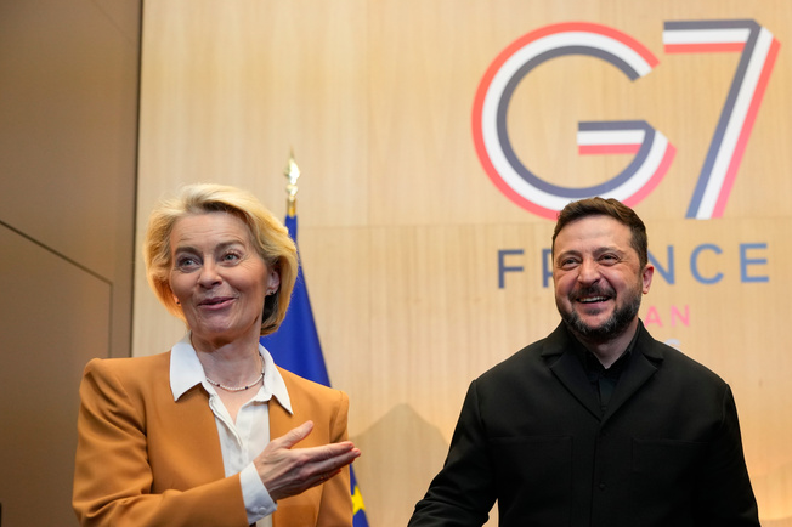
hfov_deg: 35.2
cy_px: 368
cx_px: 621
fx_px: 1209
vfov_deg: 24.4
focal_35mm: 55
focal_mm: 35
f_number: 2.2
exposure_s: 1/500
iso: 2000
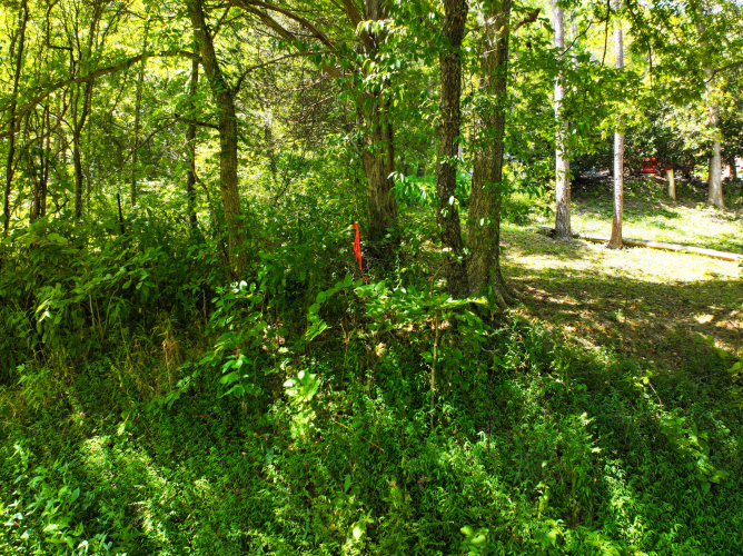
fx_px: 515
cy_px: 278
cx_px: 372
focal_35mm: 24
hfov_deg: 71.6
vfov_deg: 56.8
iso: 170
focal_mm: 12.29
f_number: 2.8
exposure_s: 1/200
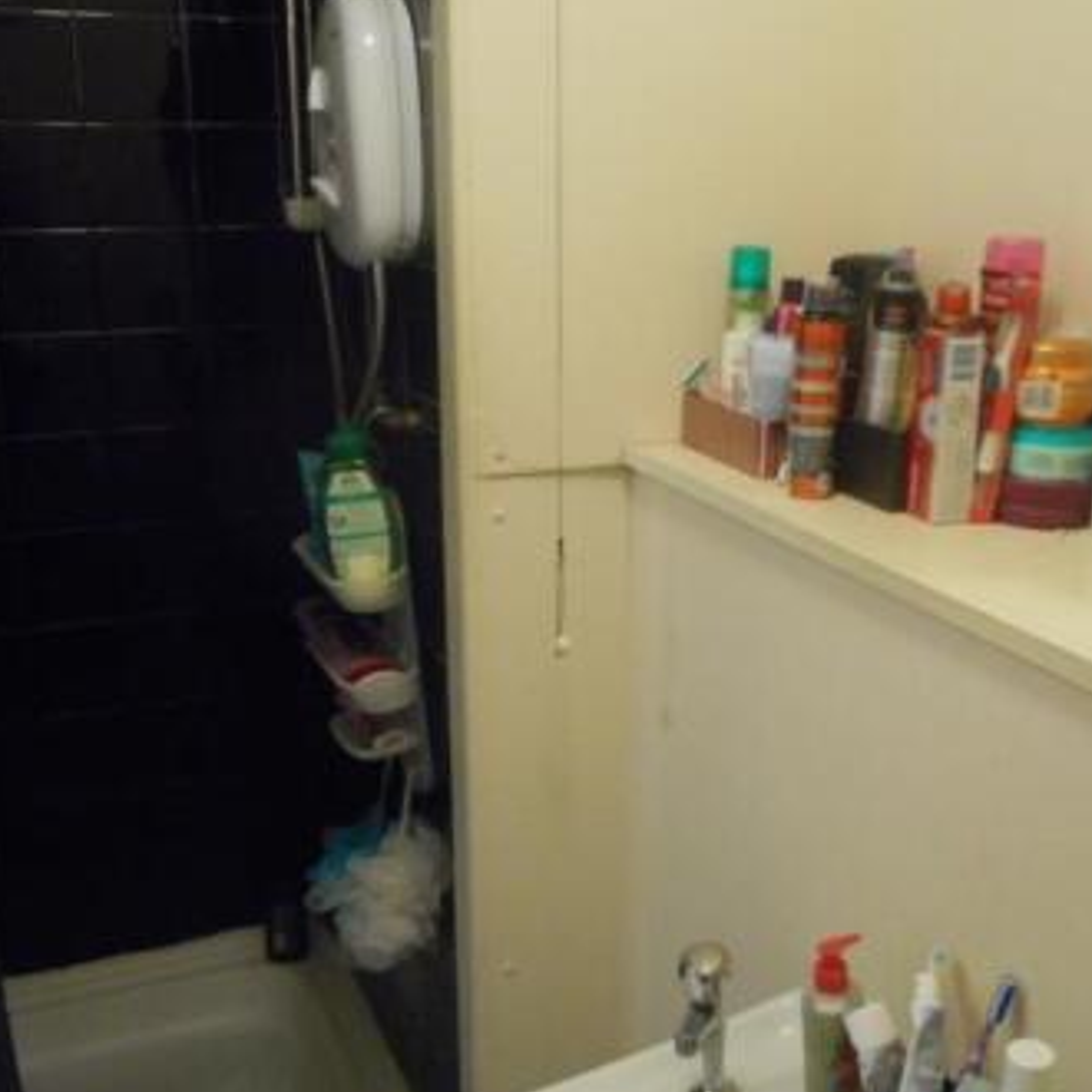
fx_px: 1392
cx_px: 627
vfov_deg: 42.8
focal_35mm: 39
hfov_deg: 42.7
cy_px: 544
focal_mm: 4.5
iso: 400
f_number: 3.7
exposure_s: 1/13
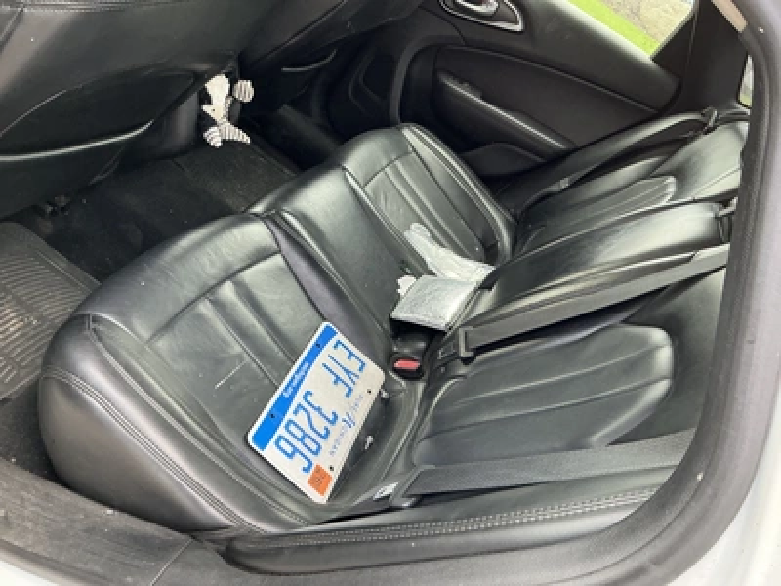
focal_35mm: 28
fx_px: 632
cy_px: 293
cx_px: 390
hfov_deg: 63.4
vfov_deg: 49.7
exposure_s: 1/60
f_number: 1.8
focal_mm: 3
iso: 100
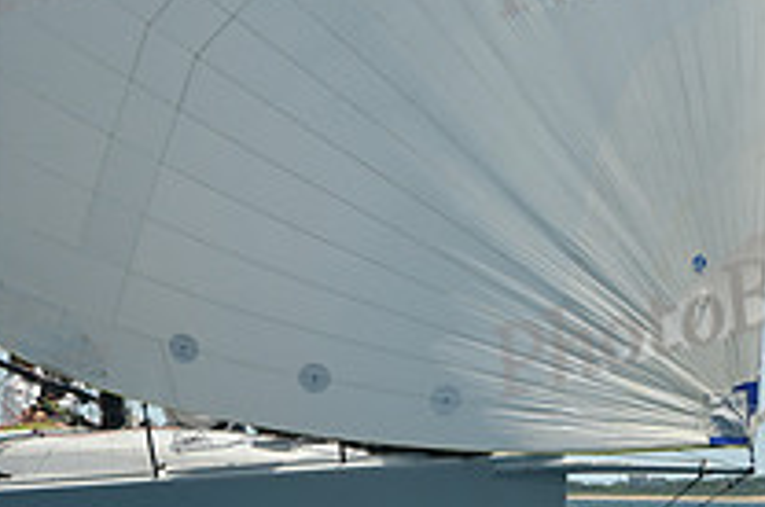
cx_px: 305
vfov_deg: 5.0
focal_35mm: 274
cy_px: 163
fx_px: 5813
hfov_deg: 7.5
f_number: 8
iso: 320
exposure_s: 1/640
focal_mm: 98
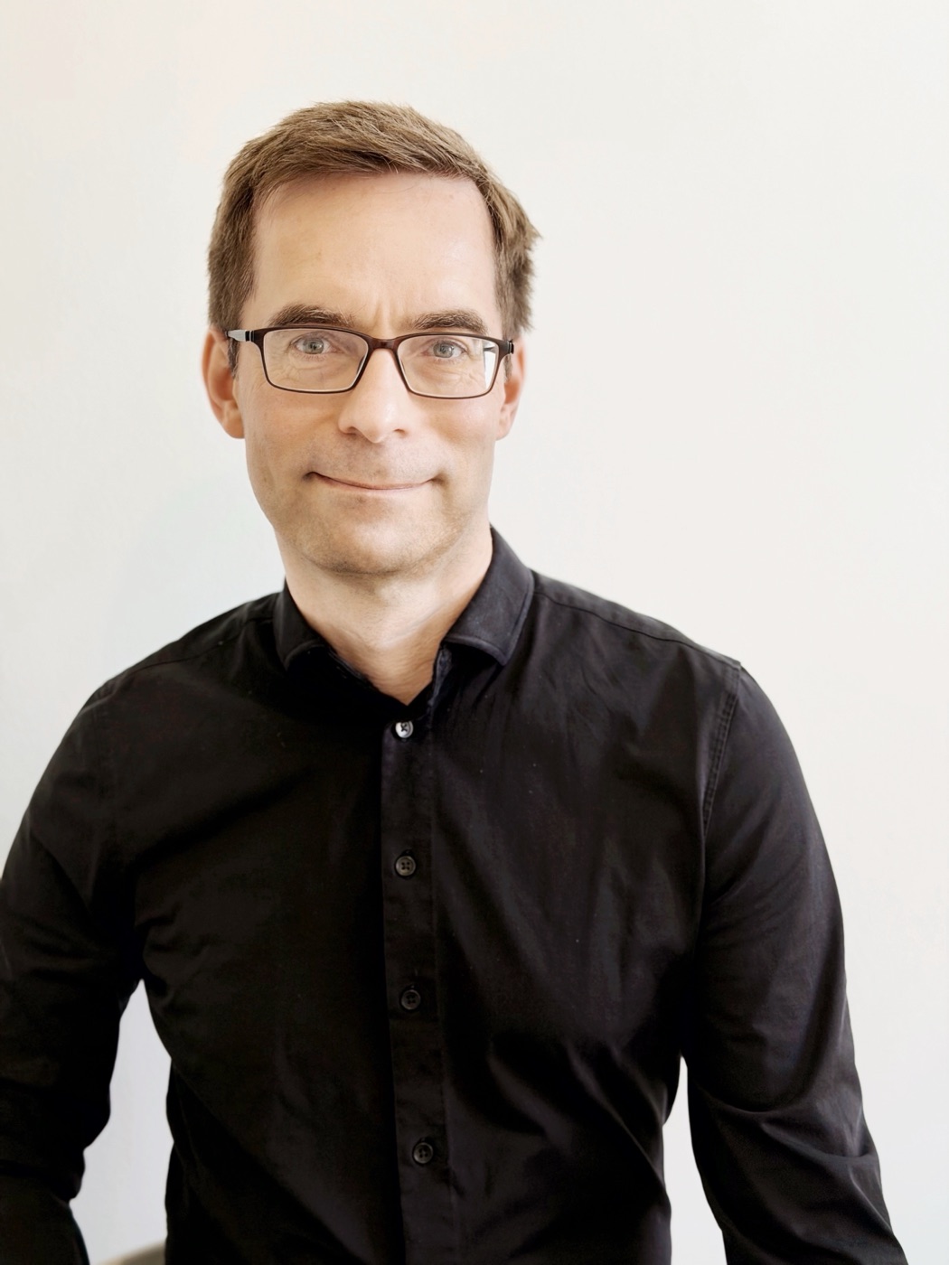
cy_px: 632
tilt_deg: -6.2
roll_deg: -1.8
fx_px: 1755
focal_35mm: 48
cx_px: 474
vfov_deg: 39.7
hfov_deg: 30.3
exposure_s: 1/50
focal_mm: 6.76
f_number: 1.78
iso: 125
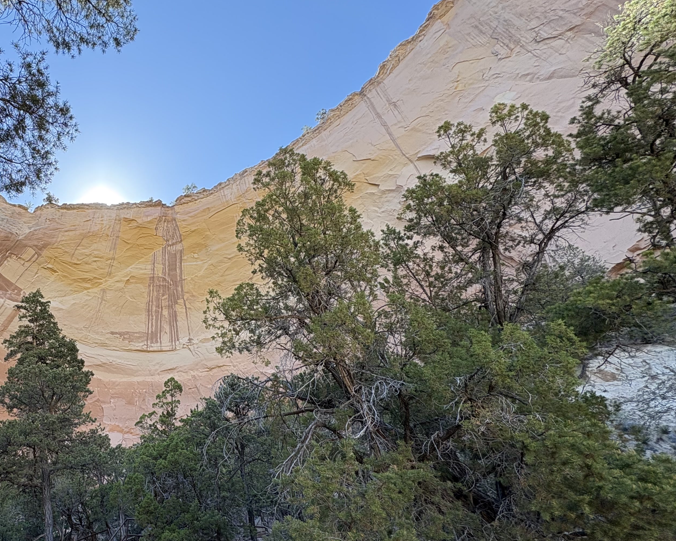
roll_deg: -3.0
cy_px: 328
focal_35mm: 22
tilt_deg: +36.3
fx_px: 440
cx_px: 145
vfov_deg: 62.5
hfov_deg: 68.6
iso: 64
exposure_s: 1/296
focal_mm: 2.22
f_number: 2.2
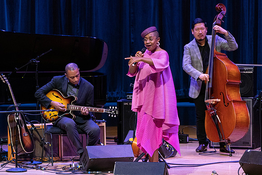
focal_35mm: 350
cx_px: 103
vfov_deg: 3.9
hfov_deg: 5.9
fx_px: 2546
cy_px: 94
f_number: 8
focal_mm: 288
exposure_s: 1/320
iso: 4000
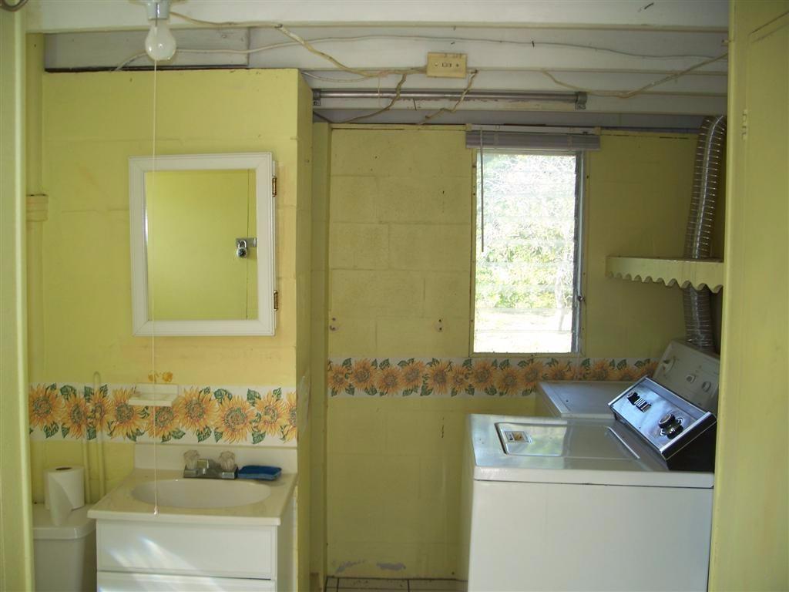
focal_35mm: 37
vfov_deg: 38.7
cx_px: 394
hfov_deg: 50.1
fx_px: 843
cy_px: 296
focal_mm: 7.8
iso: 64
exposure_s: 1/60
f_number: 2.8
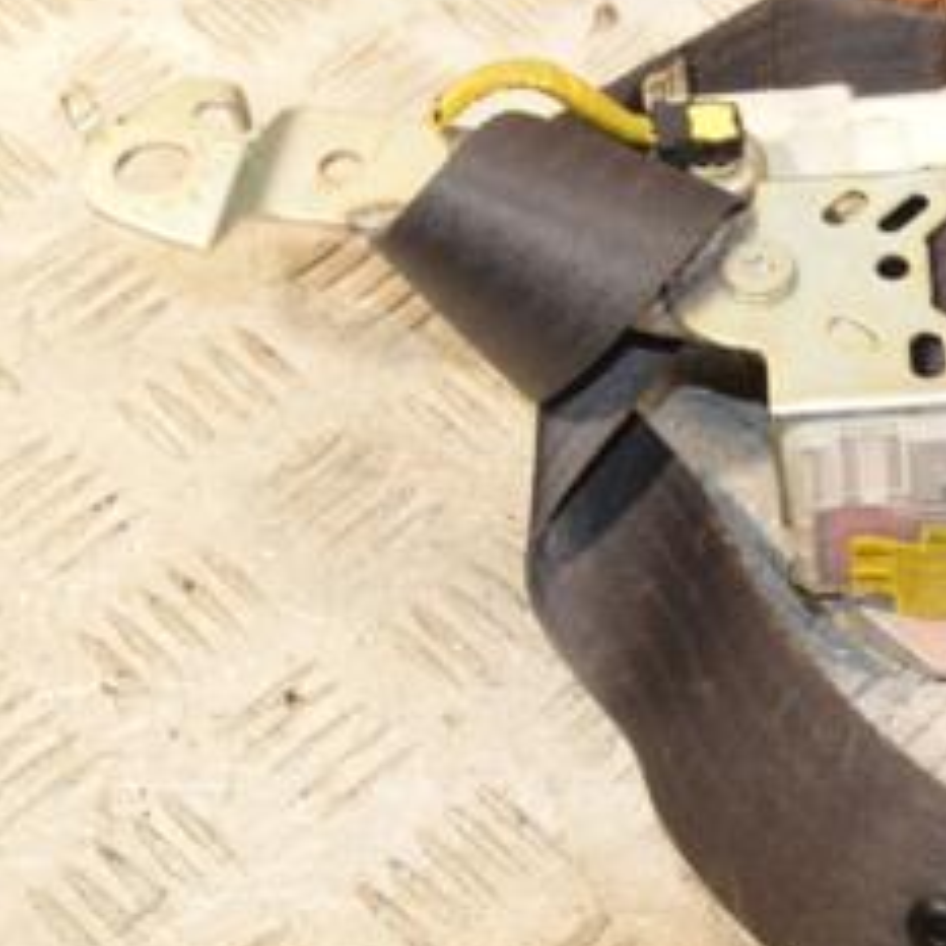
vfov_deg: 18.9
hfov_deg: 18.4
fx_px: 2845
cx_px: 946
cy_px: 487
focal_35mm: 92
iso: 1600
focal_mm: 28
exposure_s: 1/200
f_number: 8
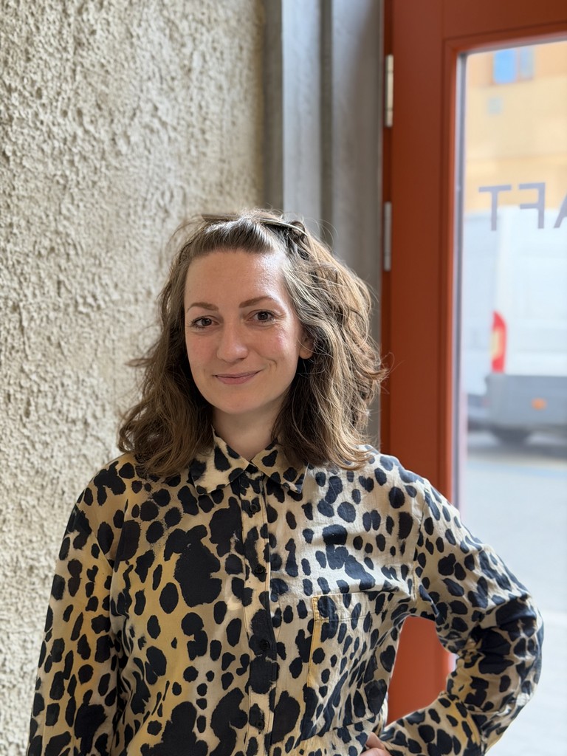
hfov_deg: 30.3
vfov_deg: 39.7
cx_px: 284
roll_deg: -0.2
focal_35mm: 48
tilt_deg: -4.9
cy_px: 378
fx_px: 1048
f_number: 1.78
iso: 125
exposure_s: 1/100
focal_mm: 6.76
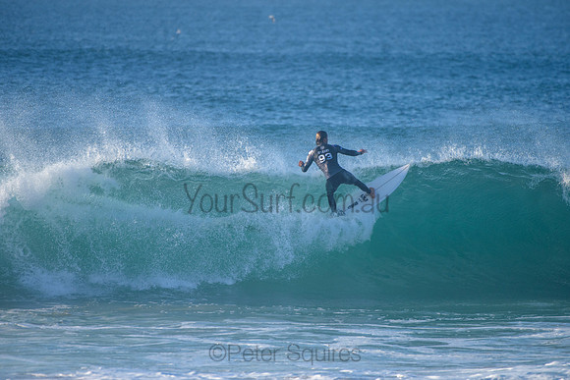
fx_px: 8546
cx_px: 286
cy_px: 181
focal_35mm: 540
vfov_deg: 2.5
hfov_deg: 3.8
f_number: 5.6
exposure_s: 1/2000
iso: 500
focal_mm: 500
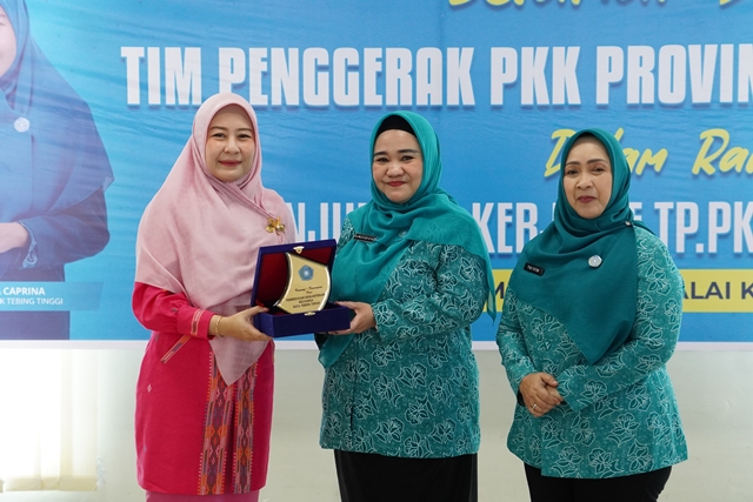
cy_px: 251
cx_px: 376
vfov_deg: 14.5
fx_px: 1977
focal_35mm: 94
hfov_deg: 21.6
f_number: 4
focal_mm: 63
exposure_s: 1/100
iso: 2500
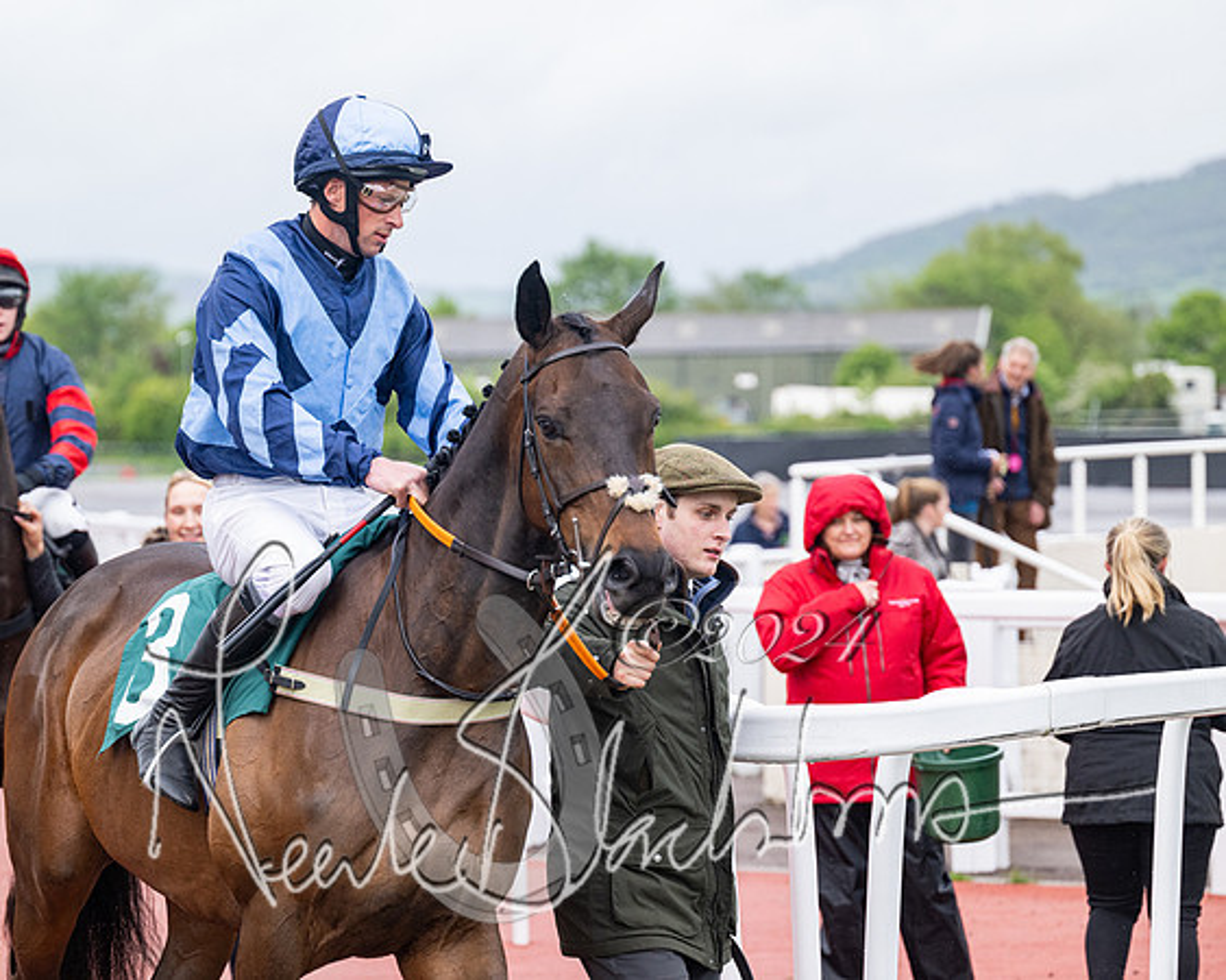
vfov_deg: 11.4
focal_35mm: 135
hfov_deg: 14.2
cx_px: 496
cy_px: 490
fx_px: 4902
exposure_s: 1/1600
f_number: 4
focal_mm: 120
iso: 800
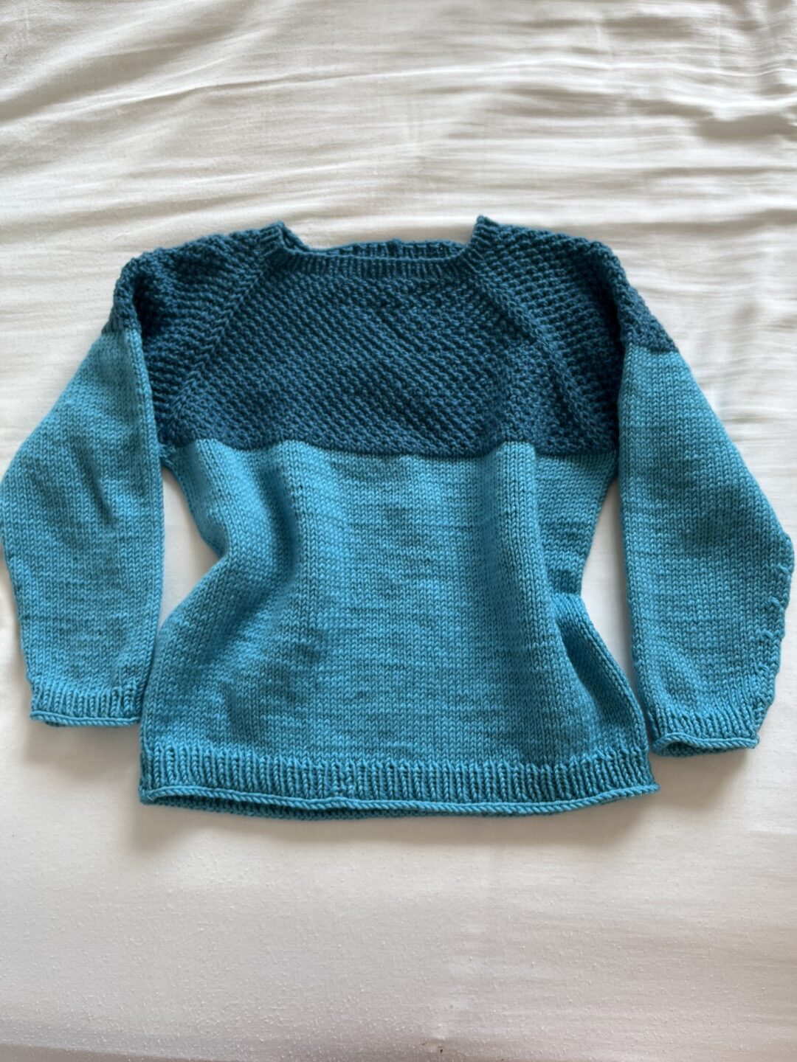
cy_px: 531
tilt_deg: -84.3
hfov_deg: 53.1
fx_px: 798
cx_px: 398
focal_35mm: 26
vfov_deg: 67.3
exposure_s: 1/122
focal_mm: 5.1
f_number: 1.6
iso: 64
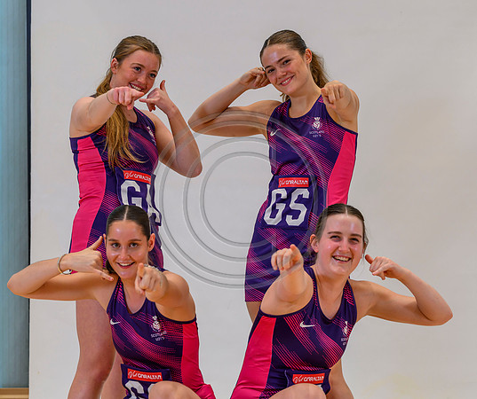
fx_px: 1989
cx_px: 257
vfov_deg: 11.5
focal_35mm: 138
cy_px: 189
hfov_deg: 13.7
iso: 500
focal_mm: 105
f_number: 4
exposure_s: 1/160
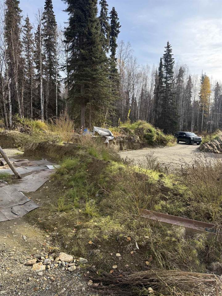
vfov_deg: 71.6
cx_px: 111
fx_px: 205
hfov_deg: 56.8
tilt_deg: -5.7
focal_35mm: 24
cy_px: 148
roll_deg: -0.3
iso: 100
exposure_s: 1/1949
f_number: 1.78
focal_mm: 6.76
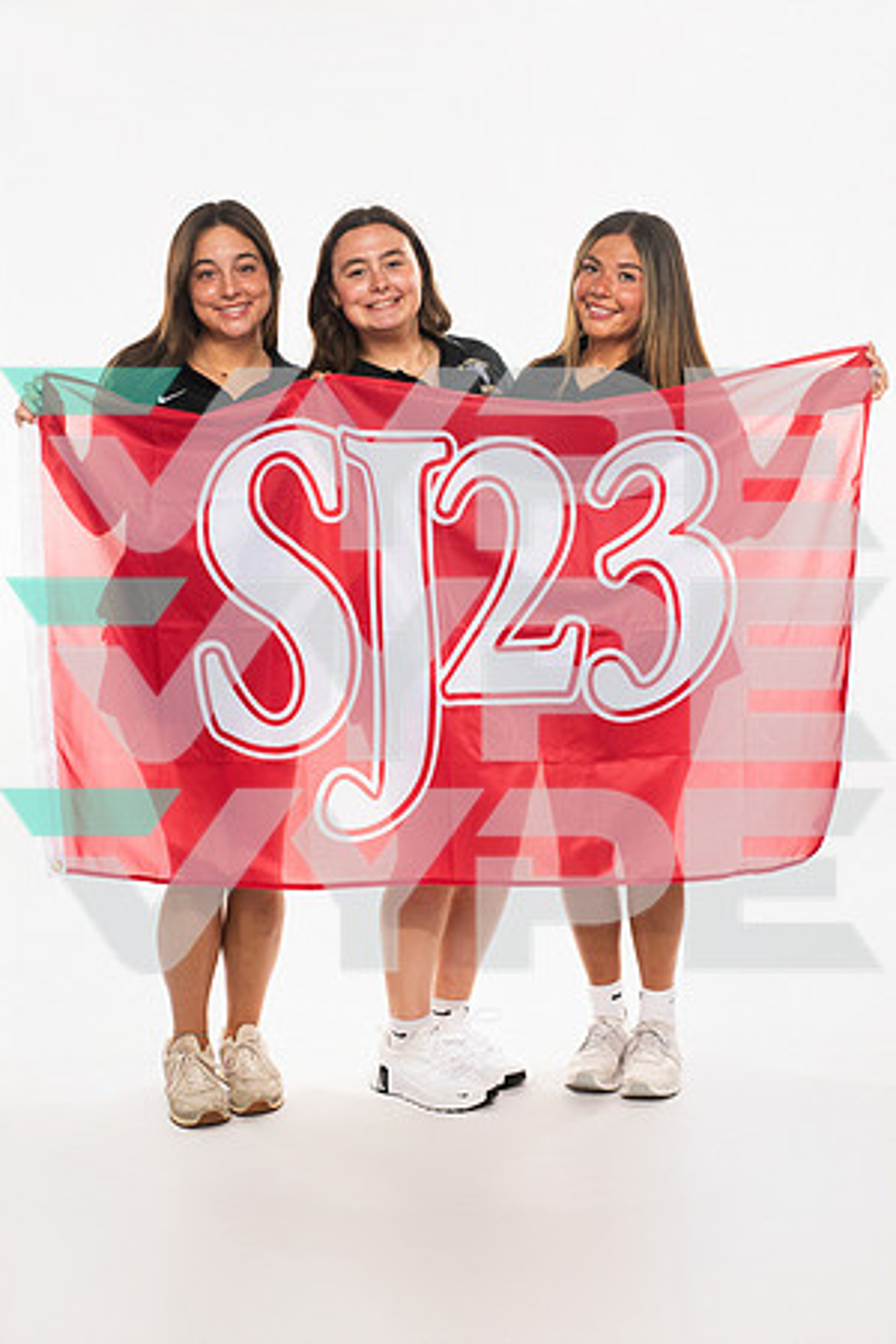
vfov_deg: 44.5
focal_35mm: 44
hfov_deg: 30.5
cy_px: 672
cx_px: 448
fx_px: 1643
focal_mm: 44
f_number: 7.1
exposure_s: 1/500
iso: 640
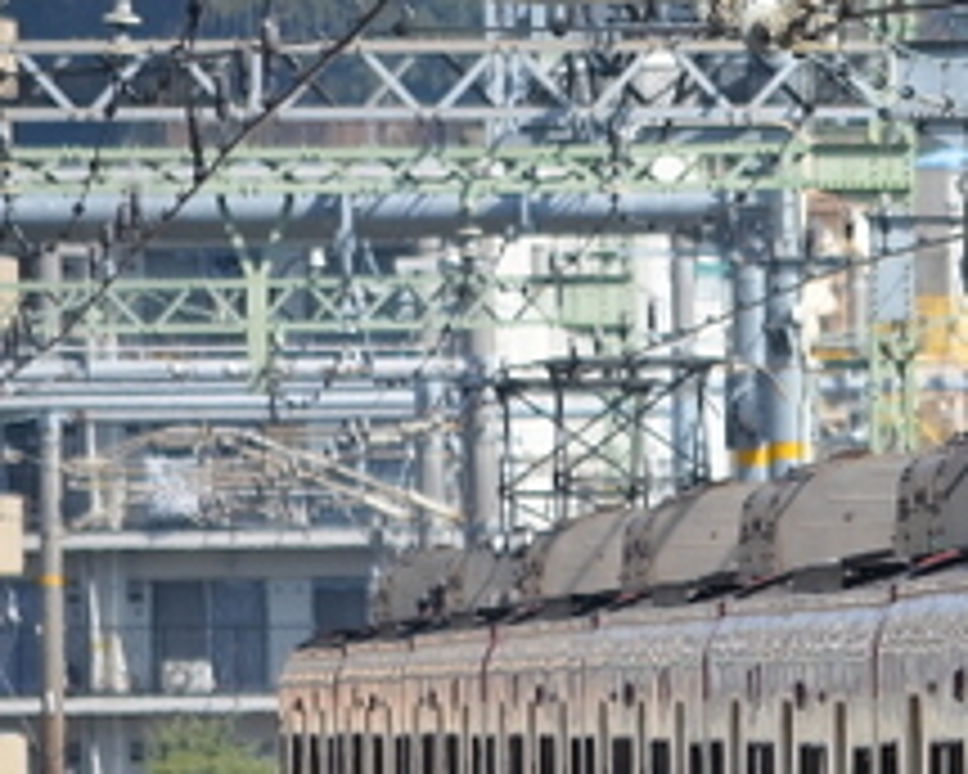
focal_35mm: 1097
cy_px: 963
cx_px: 1756
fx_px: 31428
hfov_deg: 1.8
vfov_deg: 1.4
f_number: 6.3
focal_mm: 210
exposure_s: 1/640
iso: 200
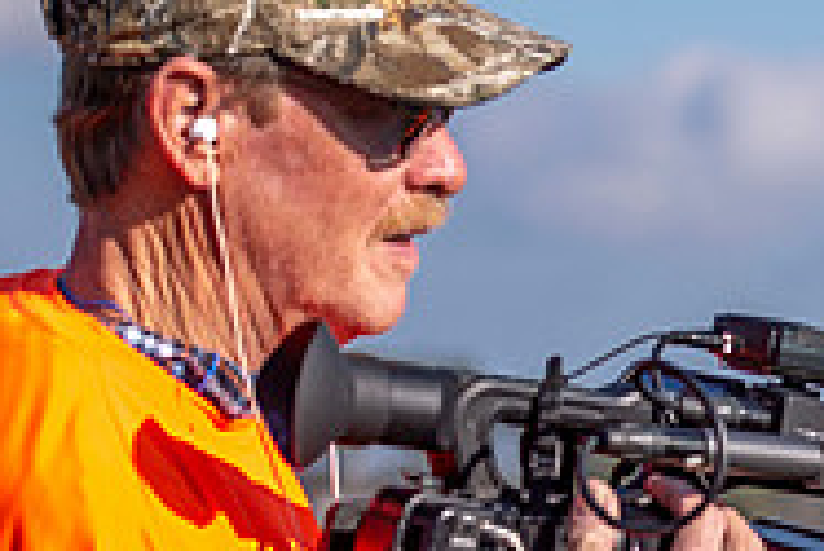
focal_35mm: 263
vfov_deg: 5.2
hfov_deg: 7.7
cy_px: 639
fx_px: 6024
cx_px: 1110
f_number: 4
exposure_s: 1/3200
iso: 200
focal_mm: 85
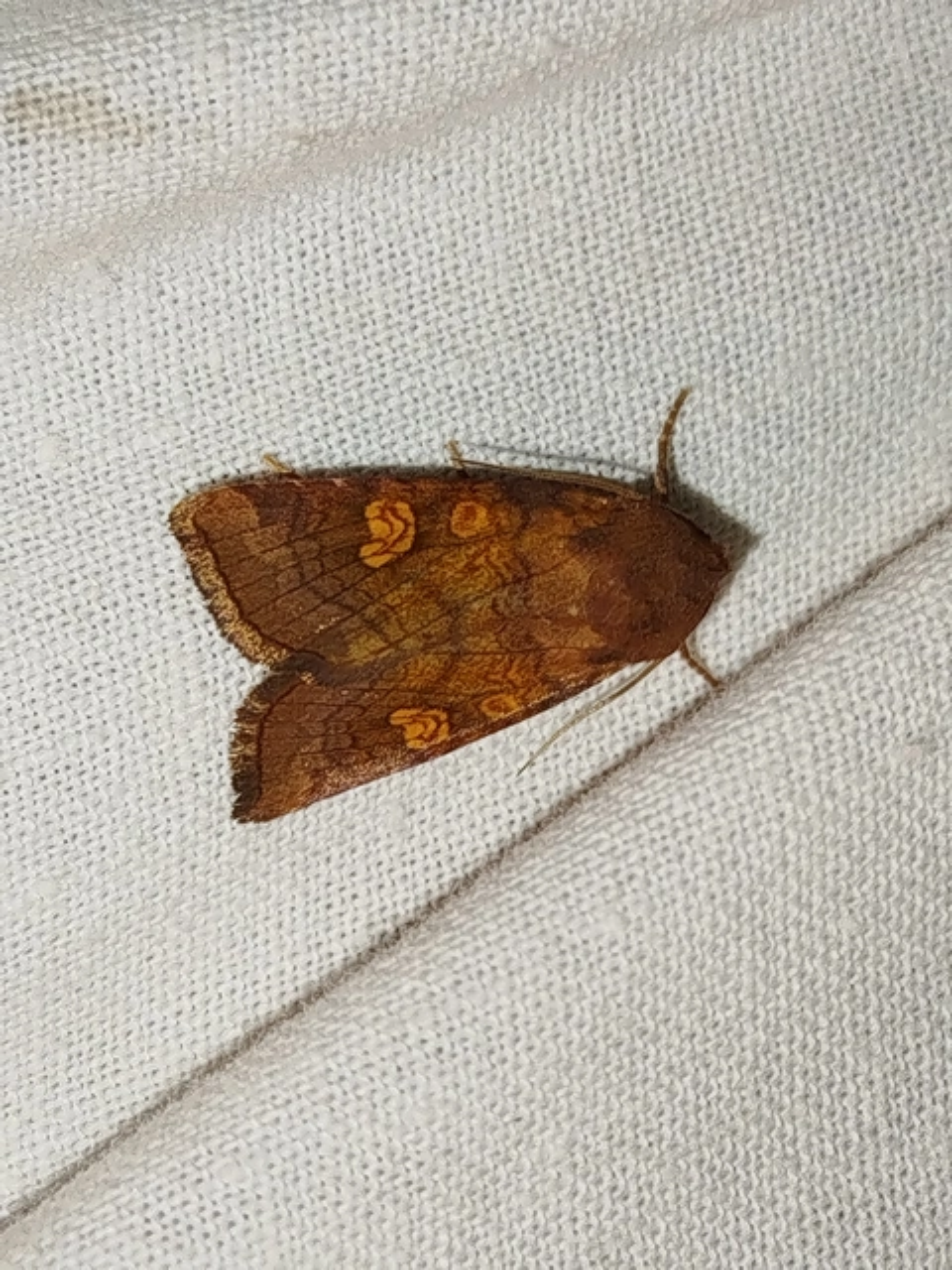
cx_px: 476
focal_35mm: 88
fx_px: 3227
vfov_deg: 22.3
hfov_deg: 16.8
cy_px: 635
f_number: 1.7
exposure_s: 1/50
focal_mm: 5.31
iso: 80
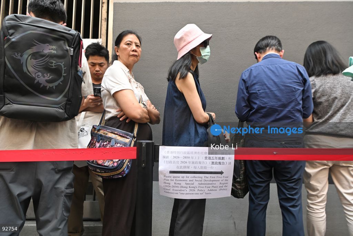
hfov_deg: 73.7
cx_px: 176
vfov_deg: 53.1
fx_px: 235
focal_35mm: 24
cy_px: 118
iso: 720
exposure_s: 1/200
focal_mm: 24
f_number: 6.3
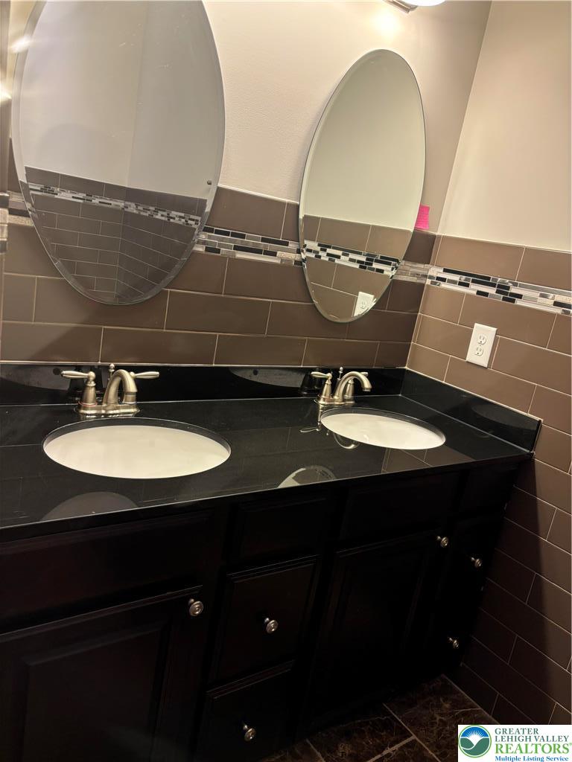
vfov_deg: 67.3
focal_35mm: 26
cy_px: 381
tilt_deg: -13.9
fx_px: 573
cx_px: 286
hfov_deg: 53.1
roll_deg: -10.8
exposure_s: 1/60
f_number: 1.6
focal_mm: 5.96
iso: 100
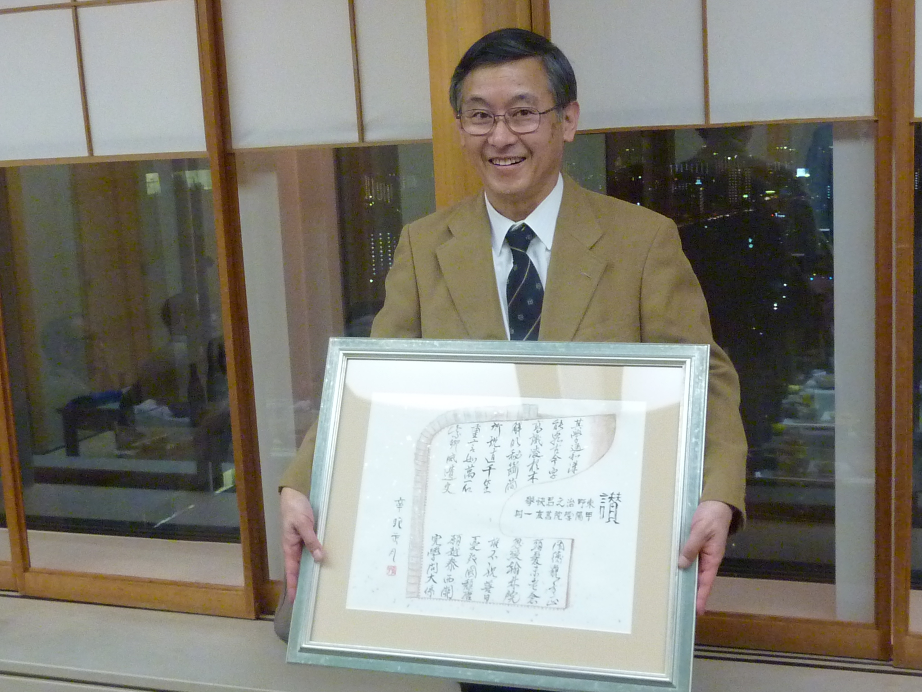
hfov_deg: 39.7
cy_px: 346
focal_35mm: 48
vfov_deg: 30.3
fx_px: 1278
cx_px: 461
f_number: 3.3
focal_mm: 4.4
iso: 400
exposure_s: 1/25
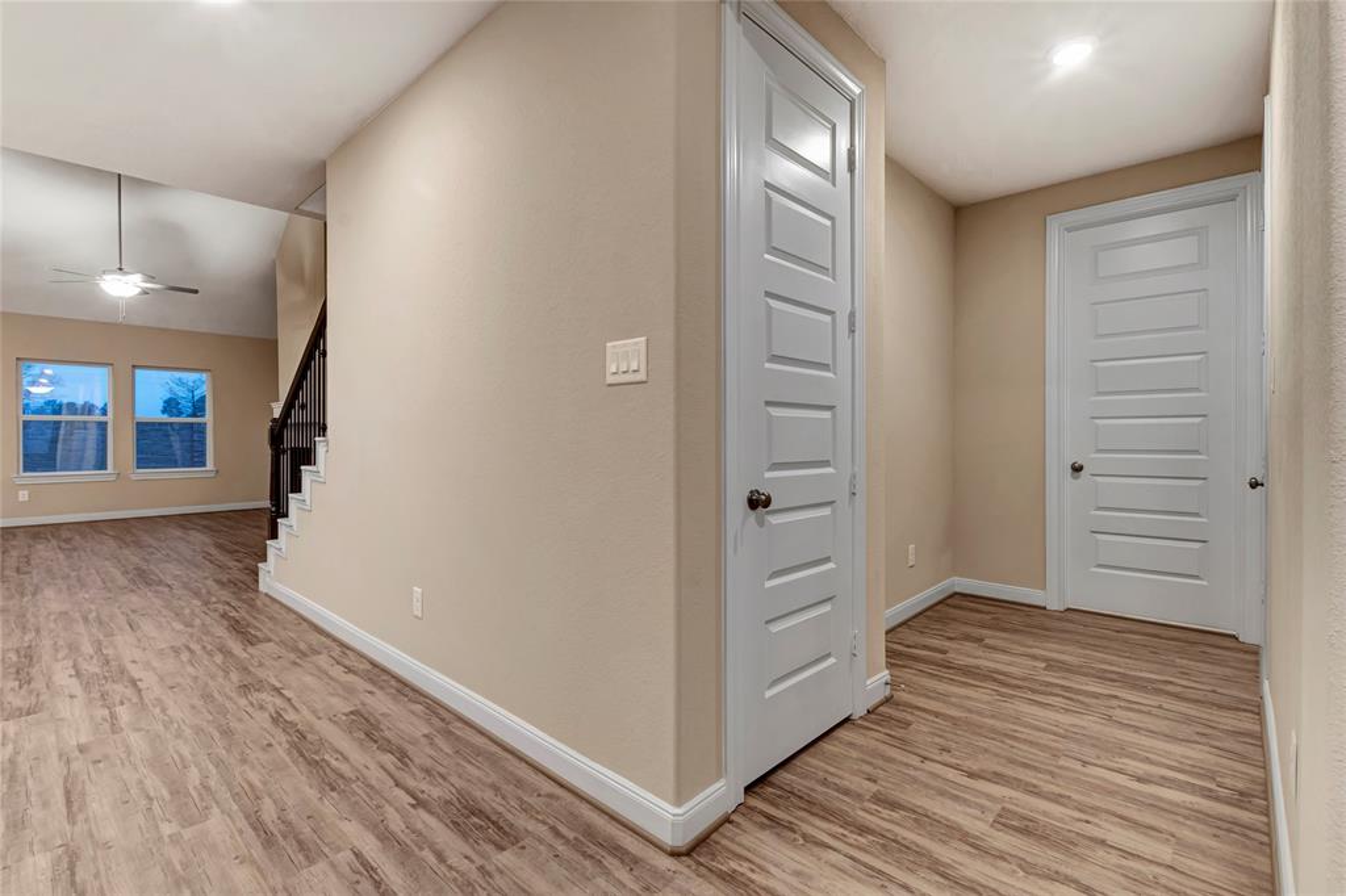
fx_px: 561
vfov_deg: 77.3
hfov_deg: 100.4
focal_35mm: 15
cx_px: 673
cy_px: 448
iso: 200
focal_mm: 10
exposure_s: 1/5
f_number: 8
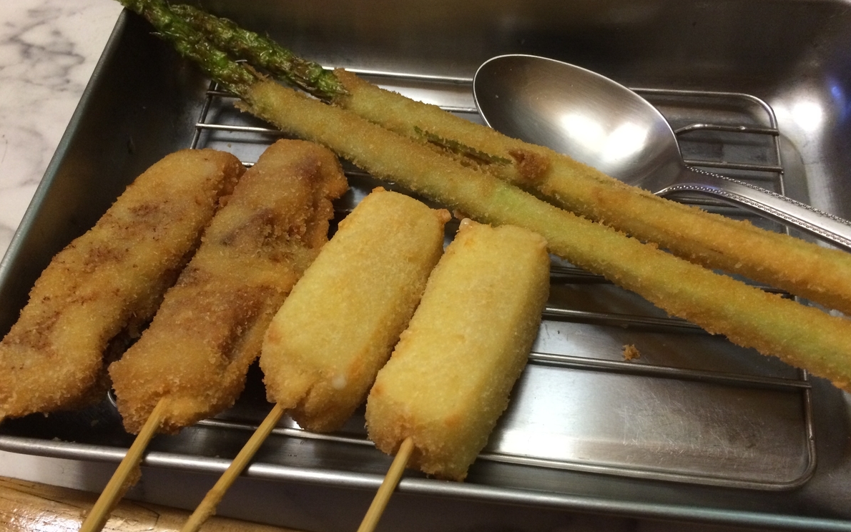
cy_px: 284
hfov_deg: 61.2
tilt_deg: -60.1
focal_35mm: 31
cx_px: 423
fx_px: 719
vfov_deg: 40.6
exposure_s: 1/24
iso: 320
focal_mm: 4.15
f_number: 2.2
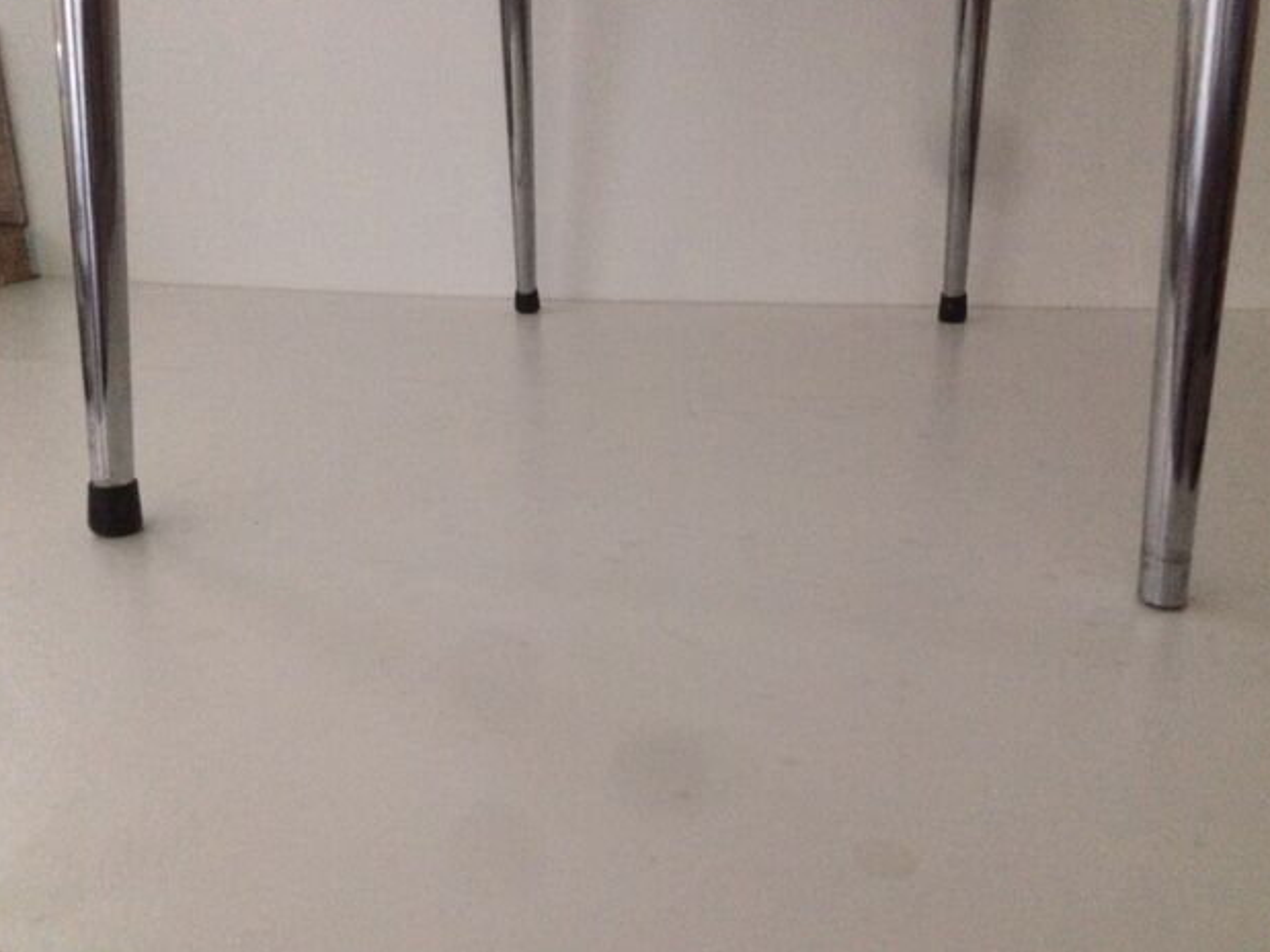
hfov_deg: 60.0
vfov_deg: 46.8
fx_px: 1100
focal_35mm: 30
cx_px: 636
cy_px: 478
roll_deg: +0.3
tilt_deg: -18.1
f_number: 2.2
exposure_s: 1/17
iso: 640
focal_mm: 4.15
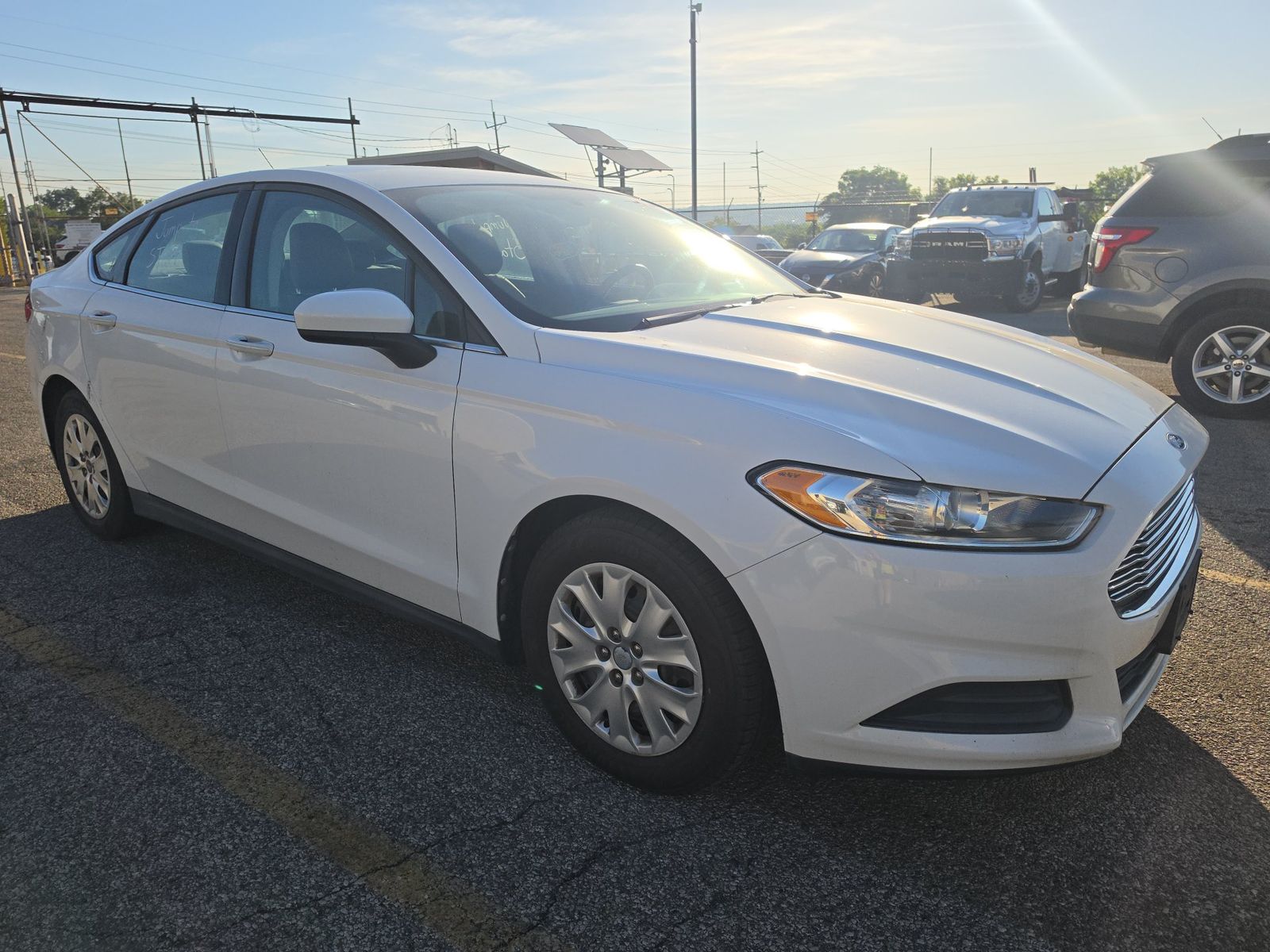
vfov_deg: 58.9
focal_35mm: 23
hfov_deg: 73.9
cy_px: 476
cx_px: 635
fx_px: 844
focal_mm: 6.5
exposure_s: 1/7940
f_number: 1.4
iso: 41
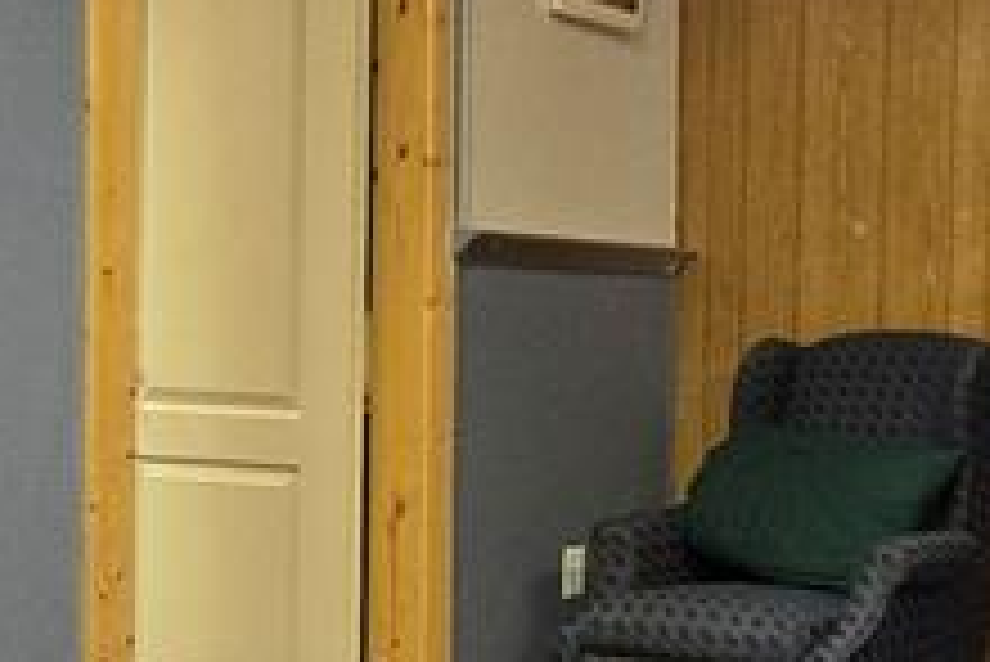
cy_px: 419
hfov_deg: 27.0
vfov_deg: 21.6
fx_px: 1734
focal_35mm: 63
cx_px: 1278
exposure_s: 1/60
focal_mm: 2.2
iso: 500
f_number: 2.2
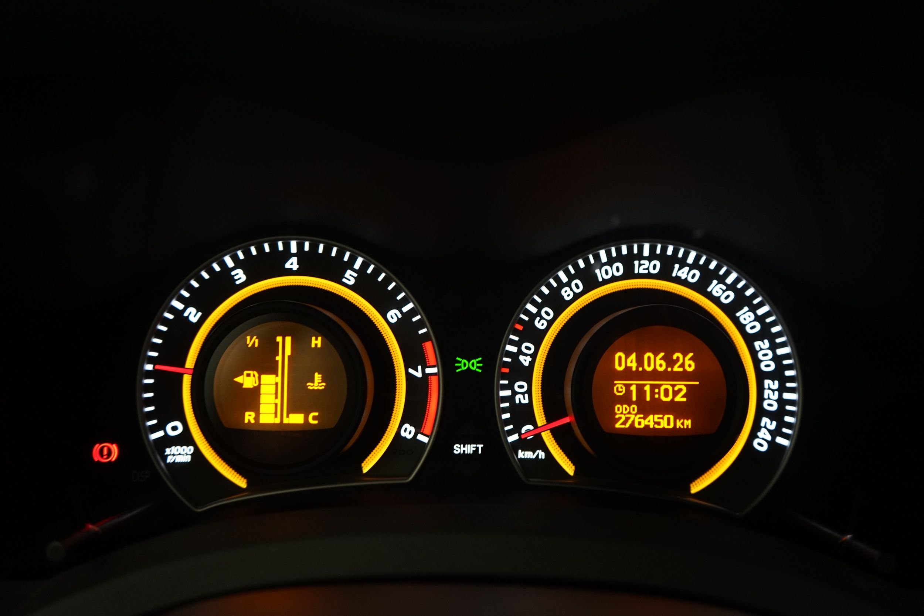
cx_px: 462
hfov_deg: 65.5
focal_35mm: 28
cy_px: 308
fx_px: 719
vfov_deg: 46.4
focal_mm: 28
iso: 1000
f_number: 4
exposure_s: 1/60
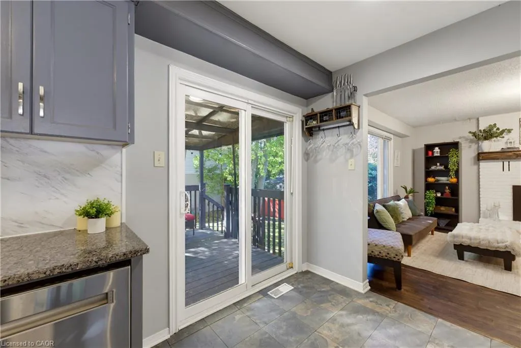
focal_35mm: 15
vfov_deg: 78.5
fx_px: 213
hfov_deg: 101.5
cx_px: 260
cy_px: 174
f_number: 9
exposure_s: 1/3.33
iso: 800
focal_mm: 14.7
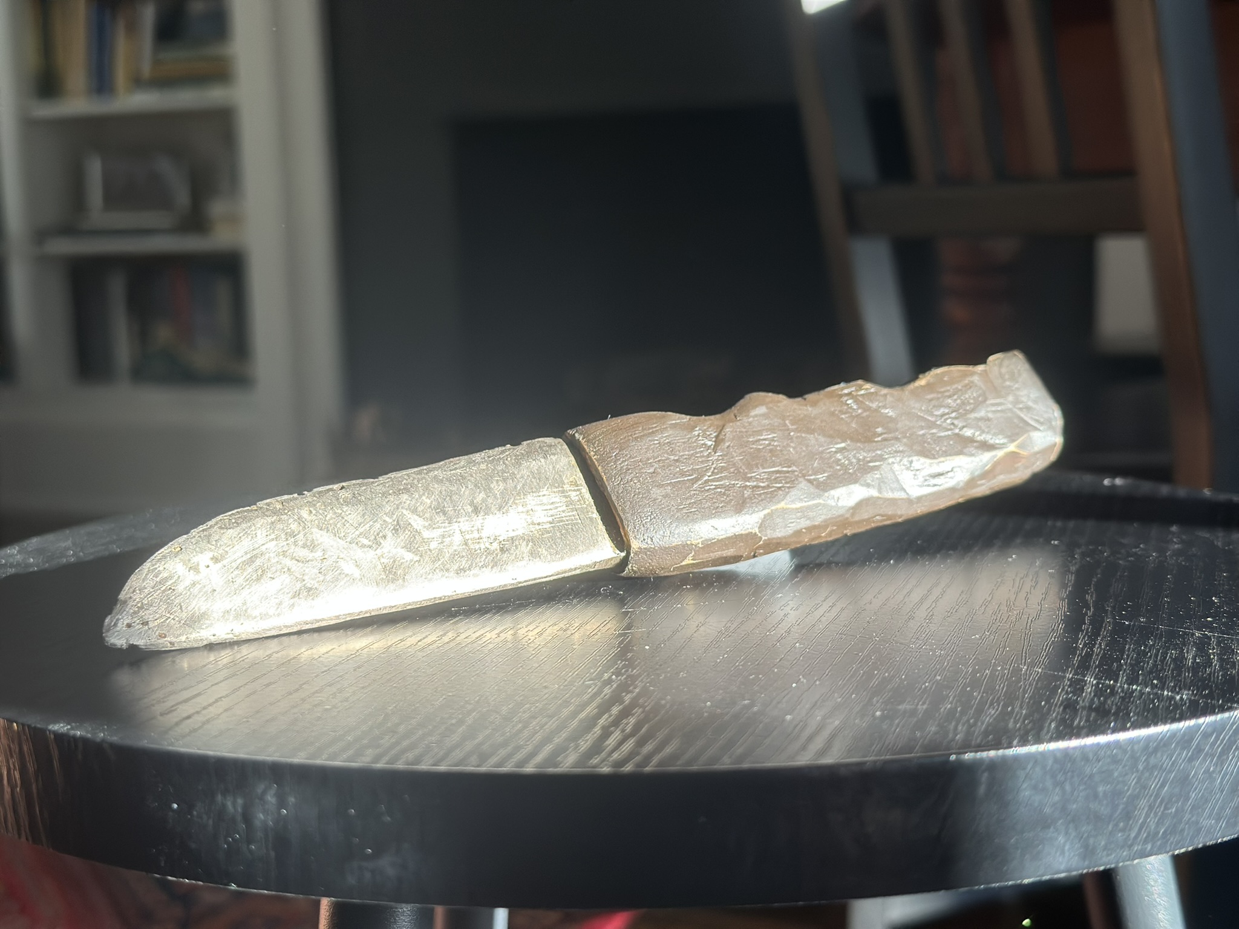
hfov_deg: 39.7
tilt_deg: -7.2
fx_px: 1718
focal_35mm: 48
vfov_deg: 30.3
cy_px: 464
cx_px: 620
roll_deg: +1.9
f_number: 1.78
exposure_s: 1/120
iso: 100
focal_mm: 6.86
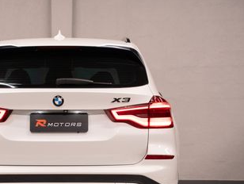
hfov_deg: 17.7
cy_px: 136
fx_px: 777
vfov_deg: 13.5
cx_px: 59
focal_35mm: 110
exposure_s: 1/100
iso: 3200
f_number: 4
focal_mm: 66.3
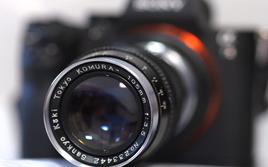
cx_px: 133
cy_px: 84
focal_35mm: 108
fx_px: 789
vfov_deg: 12.1
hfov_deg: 19.3
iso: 1000
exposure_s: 1/125
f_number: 3.2
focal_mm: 70
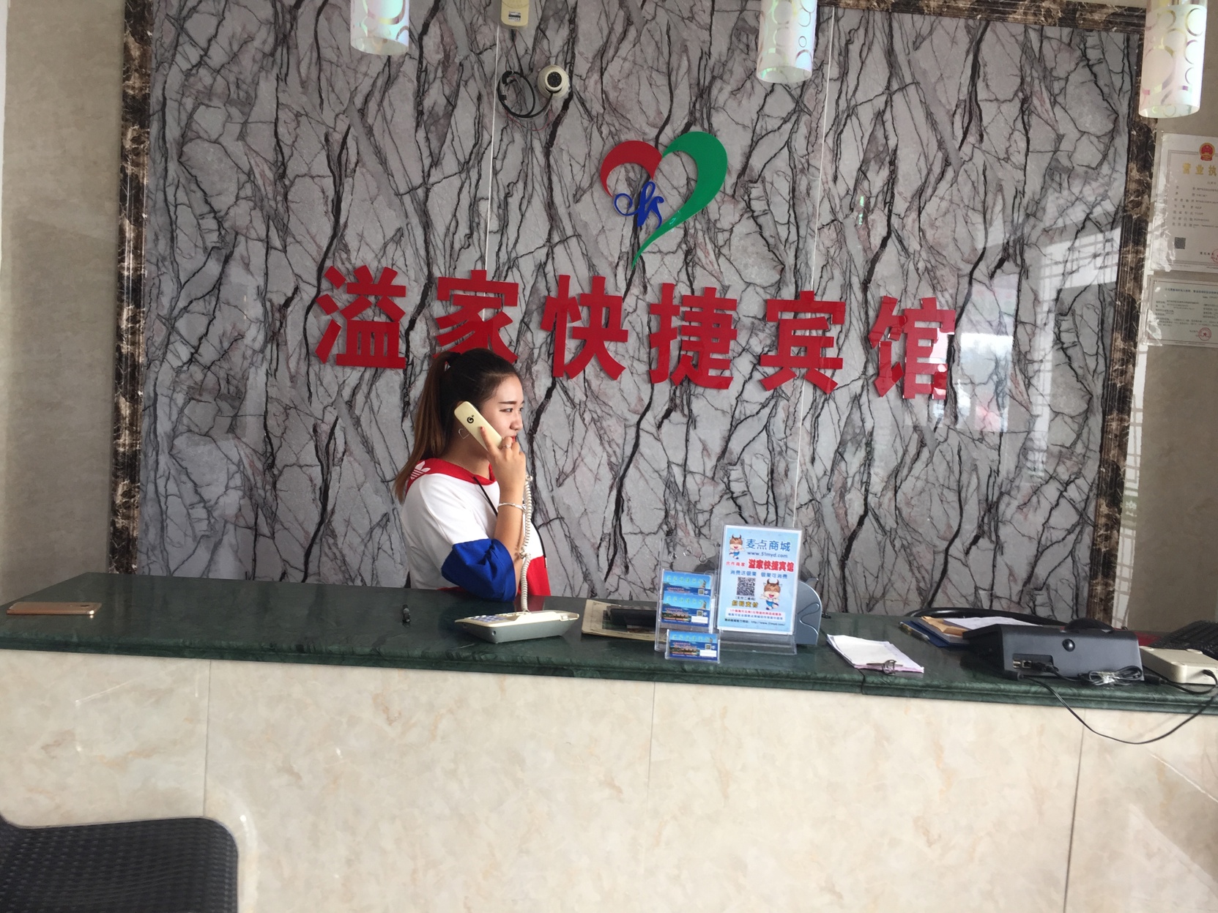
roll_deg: -5.0
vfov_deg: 48.2
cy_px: 456
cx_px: 609
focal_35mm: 29
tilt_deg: -3.6
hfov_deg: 61.7
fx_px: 1020
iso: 40
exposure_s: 1/50
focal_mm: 4.15
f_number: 2.2
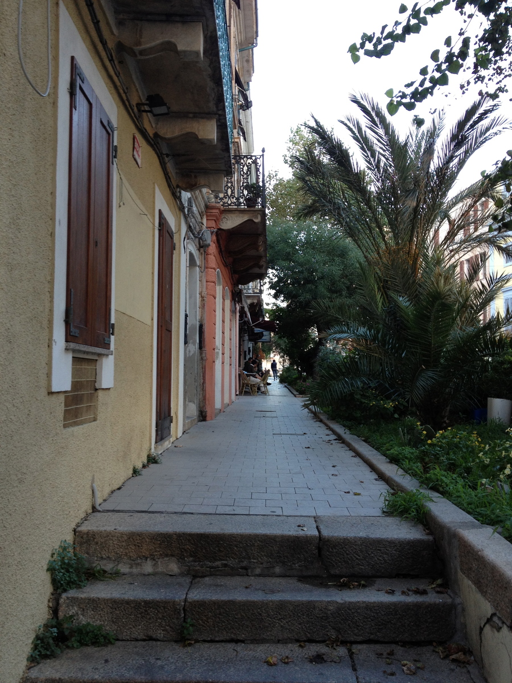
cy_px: 342
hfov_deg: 40.7
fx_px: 690
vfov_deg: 52.6
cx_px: 256
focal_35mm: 35
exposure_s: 1/40
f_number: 2.4
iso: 64
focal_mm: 4.28
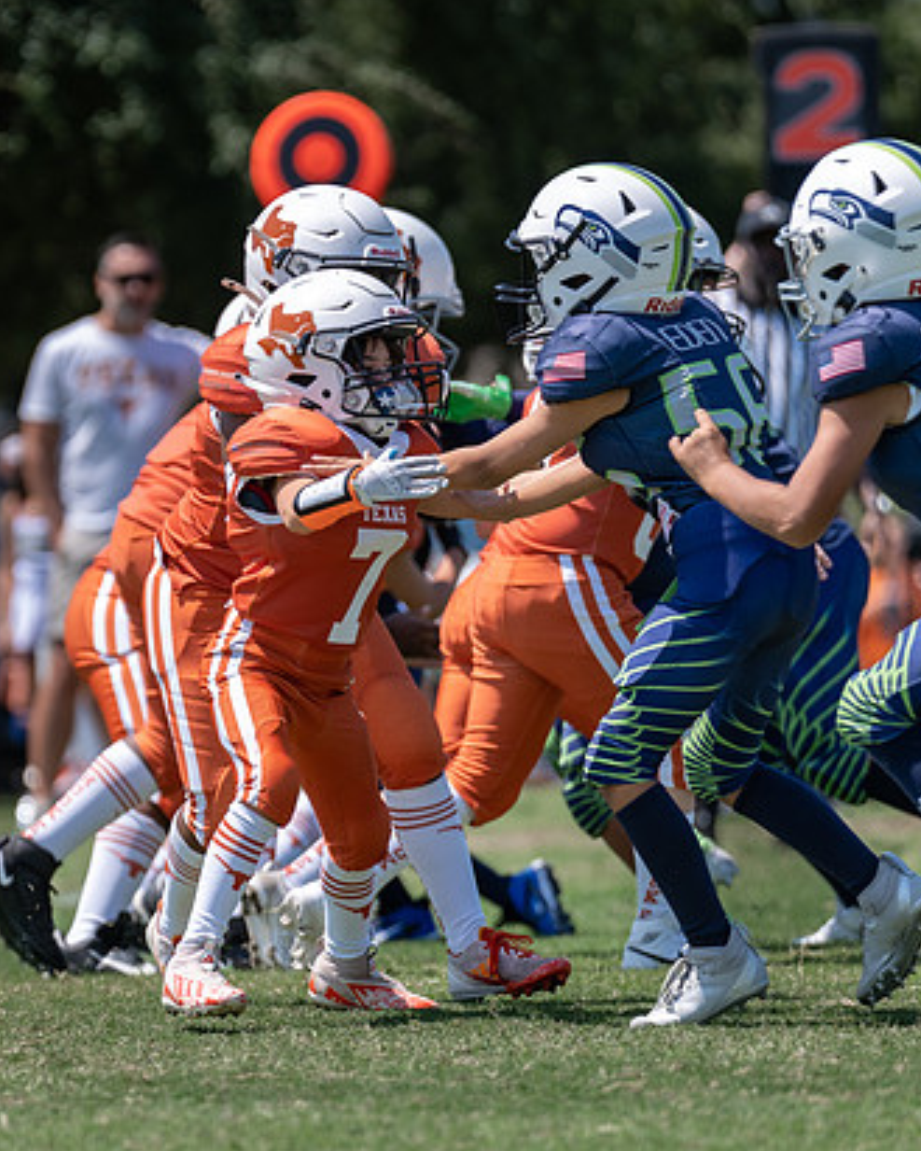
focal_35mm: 476
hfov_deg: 3.3
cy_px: 790
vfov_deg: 4.1
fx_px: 16213
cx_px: 291
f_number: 2.8
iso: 100
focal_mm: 200
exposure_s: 1/1600
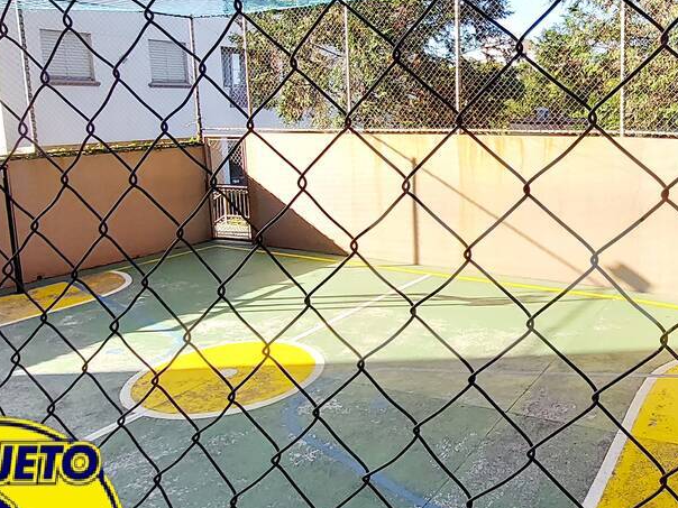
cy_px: 170
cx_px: 513
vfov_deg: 44.8
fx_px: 607
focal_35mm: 31
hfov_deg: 55.4
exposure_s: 1/373
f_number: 2.2
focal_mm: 1.74
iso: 50
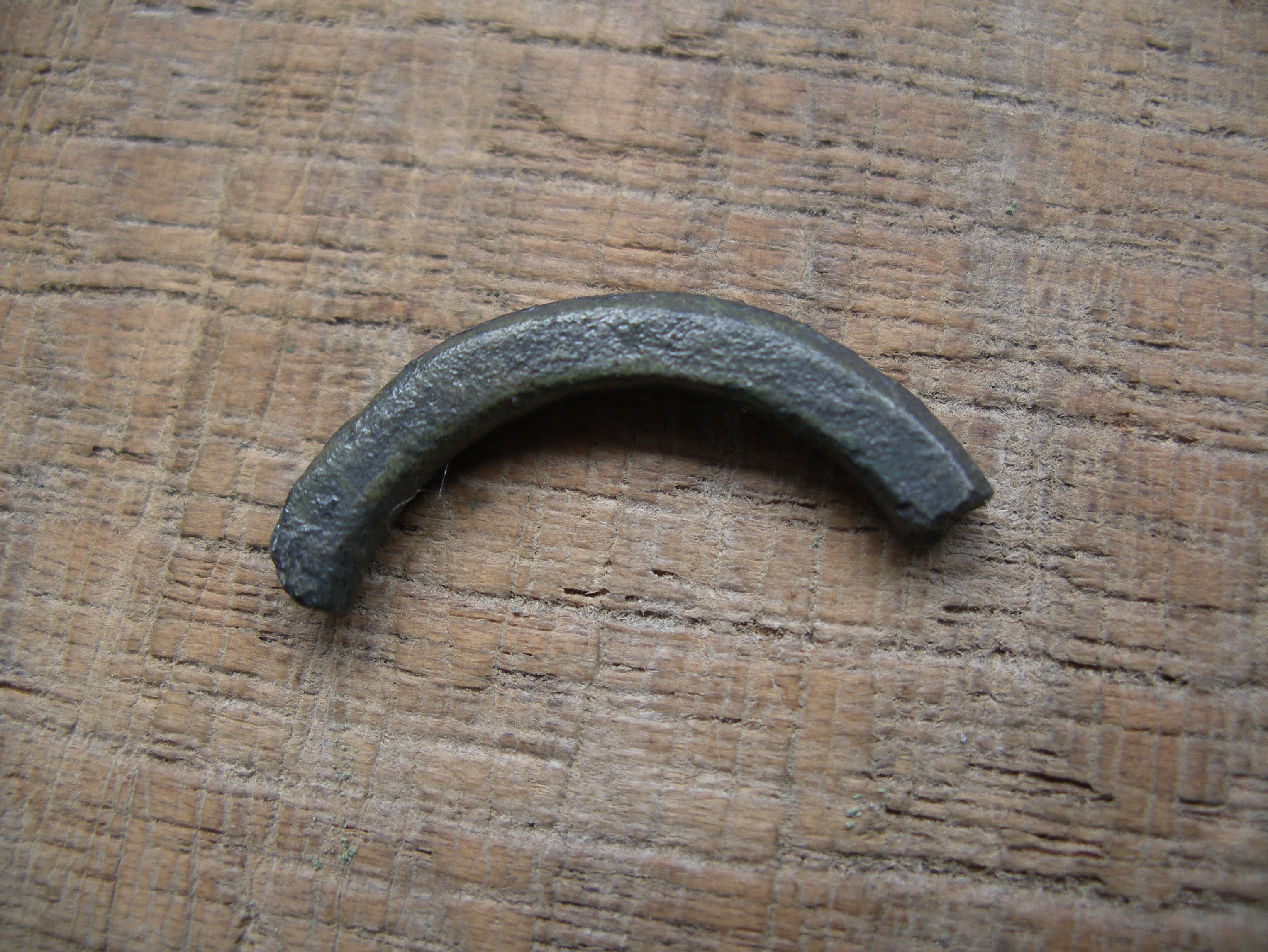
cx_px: 634
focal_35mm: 37
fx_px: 1356
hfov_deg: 50.1
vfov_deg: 38.7
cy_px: 476
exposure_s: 1/60
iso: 80
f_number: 2.8
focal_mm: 7.8
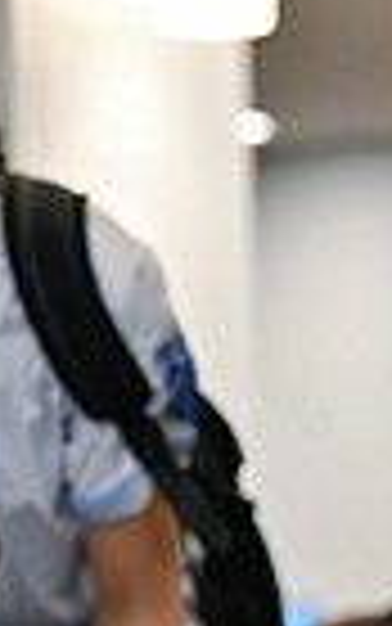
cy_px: 727
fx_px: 8435
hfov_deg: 2.6
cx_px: 1140
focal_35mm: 494
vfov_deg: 4.2
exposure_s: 1/125
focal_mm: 116
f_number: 5
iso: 4000
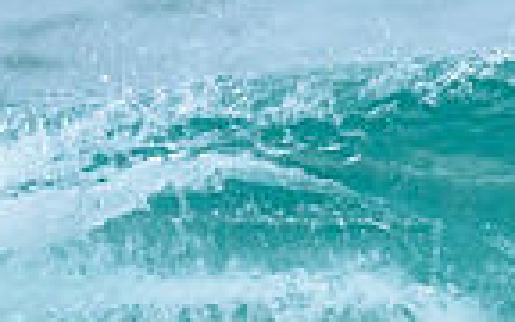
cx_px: 665
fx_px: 63538
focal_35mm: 4527
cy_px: 466
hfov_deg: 0.5
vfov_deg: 0.3
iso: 1100
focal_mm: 800
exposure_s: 1/3200
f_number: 6.3
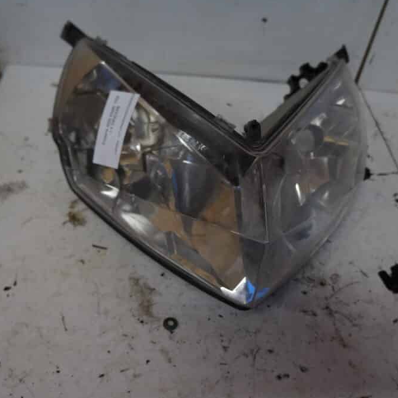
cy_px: 196
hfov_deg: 47.1
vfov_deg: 47.2
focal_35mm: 35
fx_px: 455
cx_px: 225
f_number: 4
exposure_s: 1/60
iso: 500
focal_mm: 18
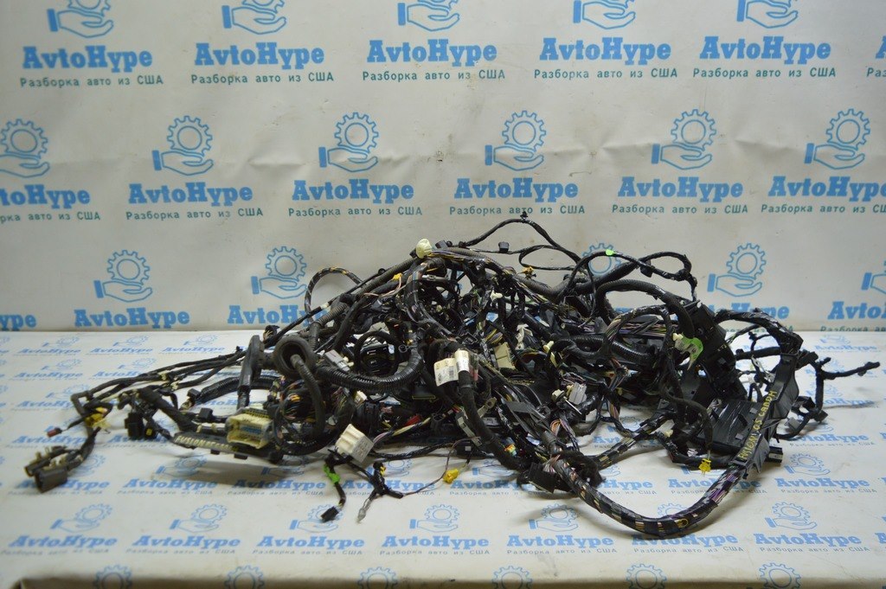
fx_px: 664
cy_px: 294
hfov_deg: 67.4
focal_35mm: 27
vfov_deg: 47.9
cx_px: 443
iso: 400
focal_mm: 18
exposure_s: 1/60
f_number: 3.5
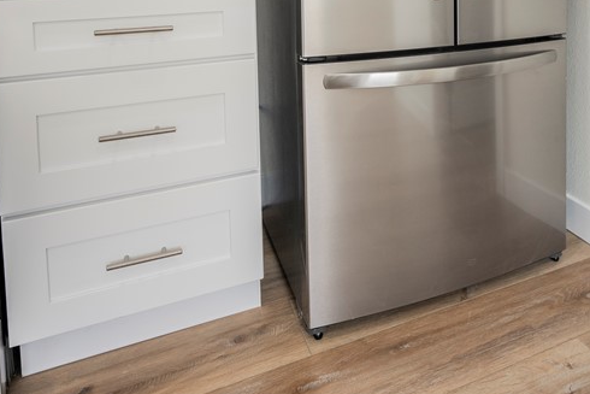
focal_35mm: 32
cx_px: 388
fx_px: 526
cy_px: -19
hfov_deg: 57.4
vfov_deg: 36.0
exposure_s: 1/40
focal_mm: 14.5
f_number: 5.6
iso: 400
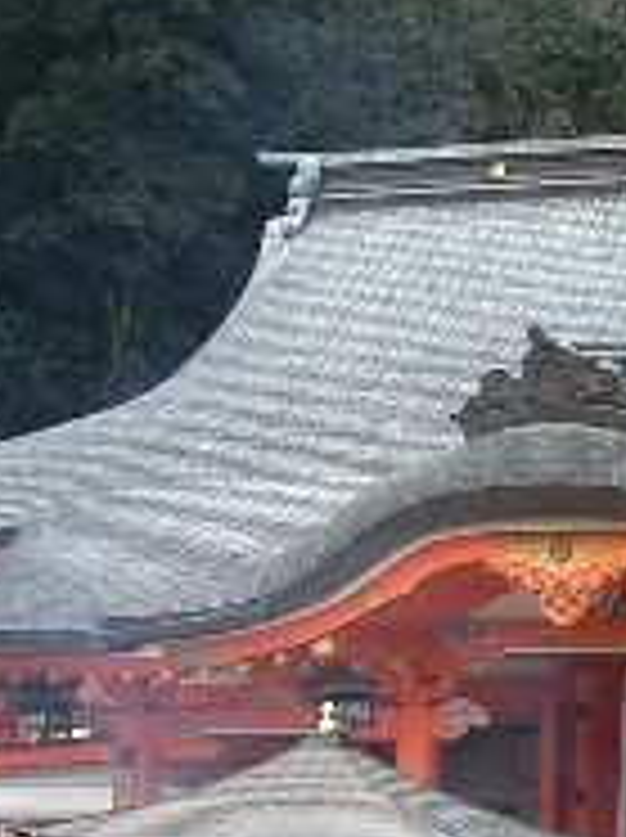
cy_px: 598
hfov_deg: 12.7
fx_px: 2731
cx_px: 811
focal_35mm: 113
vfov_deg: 17.4
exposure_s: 1/125
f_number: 2.6
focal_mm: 5.8
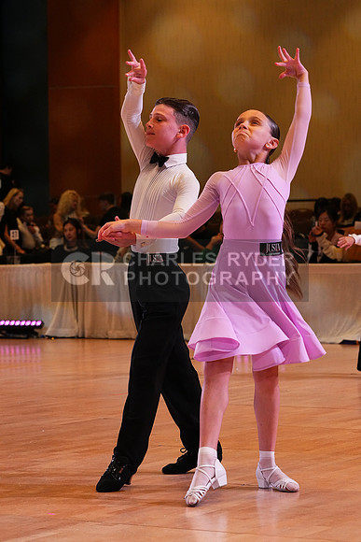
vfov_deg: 17.8
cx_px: 180
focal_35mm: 115
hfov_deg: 11.9
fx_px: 1729
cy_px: 271
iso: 5000
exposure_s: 1/320
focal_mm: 115
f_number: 7.1
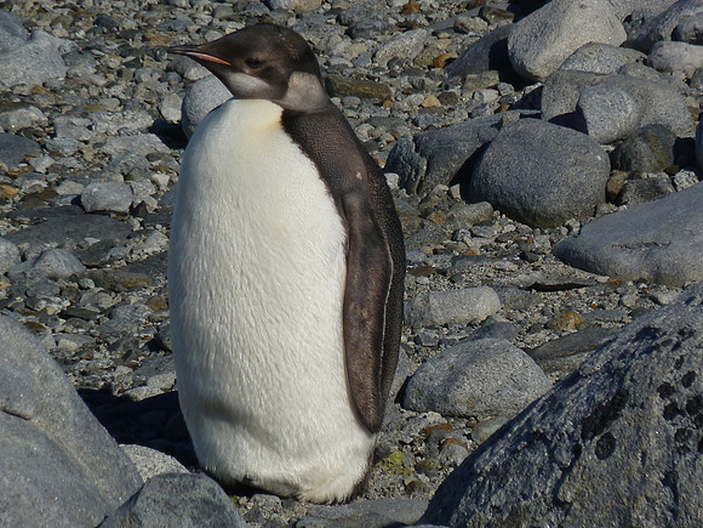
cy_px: 264
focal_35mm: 399
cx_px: 352
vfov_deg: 3.7
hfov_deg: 5.0
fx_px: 8103
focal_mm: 49.2
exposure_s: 1/1000
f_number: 5.6
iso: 80
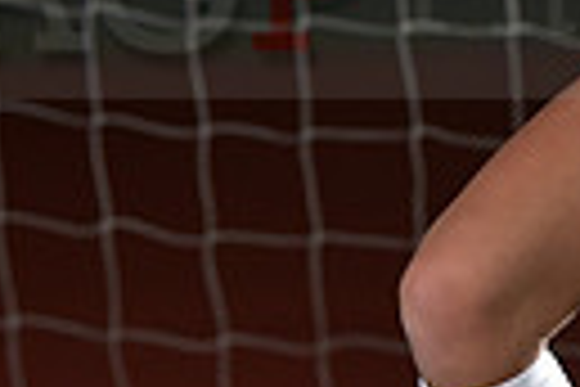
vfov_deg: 2.3
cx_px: 726
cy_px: -45
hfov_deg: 3.4
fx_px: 9779
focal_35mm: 607
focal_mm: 135
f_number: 5
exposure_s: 1/200
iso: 1000
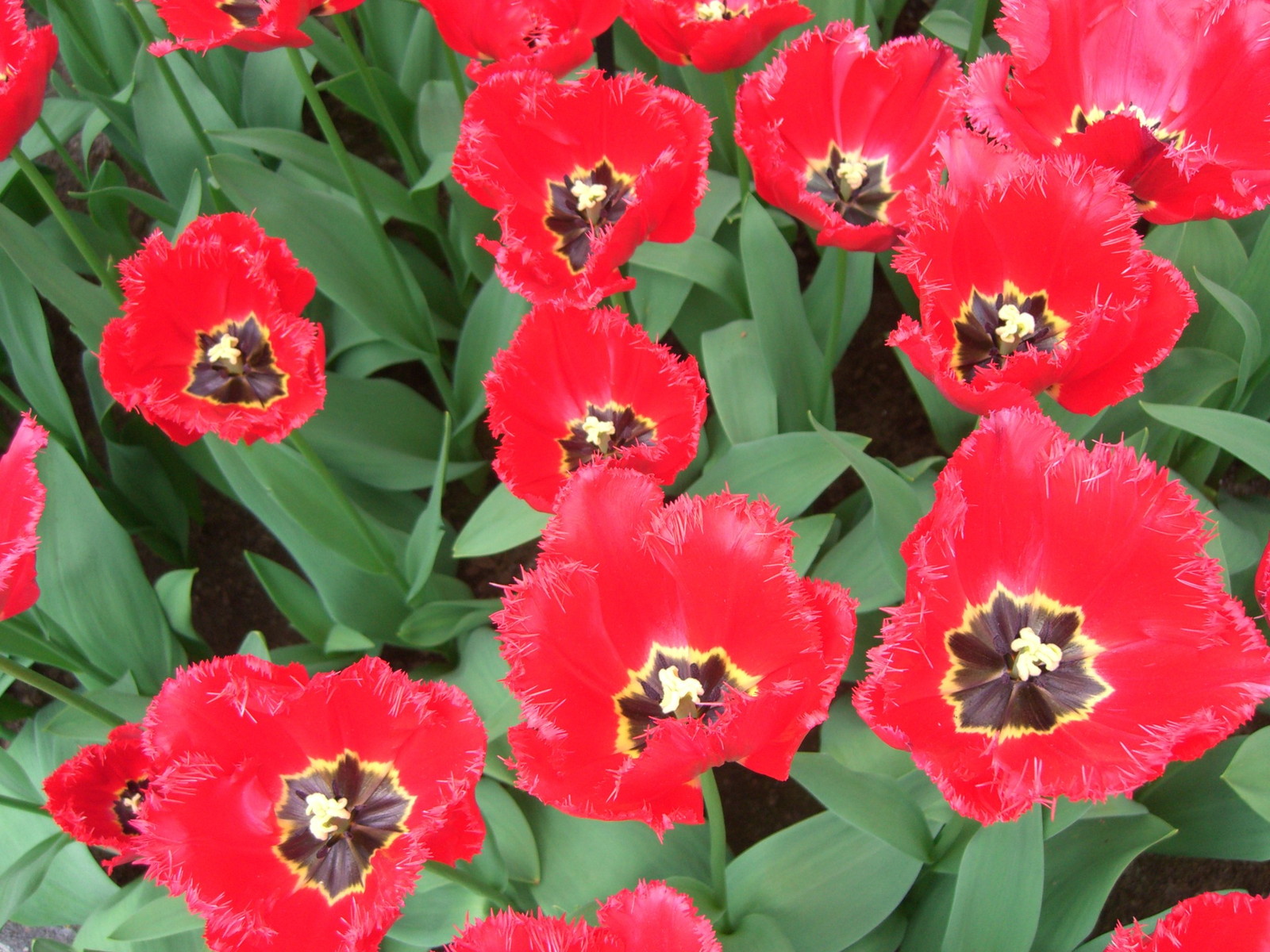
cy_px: 476
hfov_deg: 49.0
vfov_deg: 37.7
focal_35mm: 38
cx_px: 635
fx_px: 1394
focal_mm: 7.9
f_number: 2.8
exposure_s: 1/60
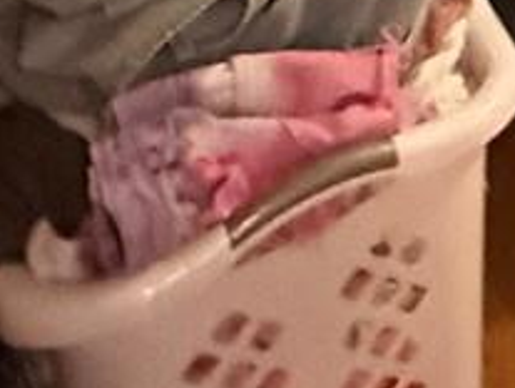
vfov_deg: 9.7
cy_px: -853
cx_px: 1351
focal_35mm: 108
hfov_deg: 12.6
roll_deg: +0.3
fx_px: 1610
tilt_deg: -5.3
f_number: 2.2
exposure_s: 1/30
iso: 2000
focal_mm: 2.22
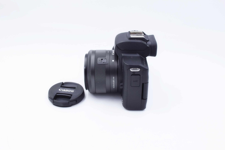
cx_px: 112
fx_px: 263
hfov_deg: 46.4
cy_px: 75
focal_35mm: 42
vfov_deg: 31.9
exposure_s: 1/160
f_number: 8
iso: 400
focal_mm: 28
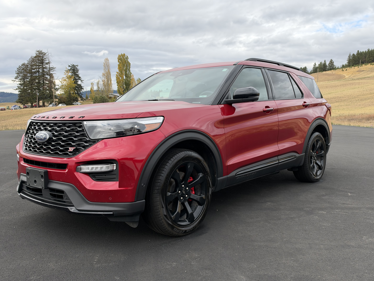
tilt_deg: -5.5
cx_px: 187
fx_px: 357
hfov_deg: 55.4
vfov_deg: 42.9
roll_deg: +0.2
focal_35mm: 33
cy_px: 140
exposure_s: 1/1838
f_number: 1.8
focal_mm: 6.93
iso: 64
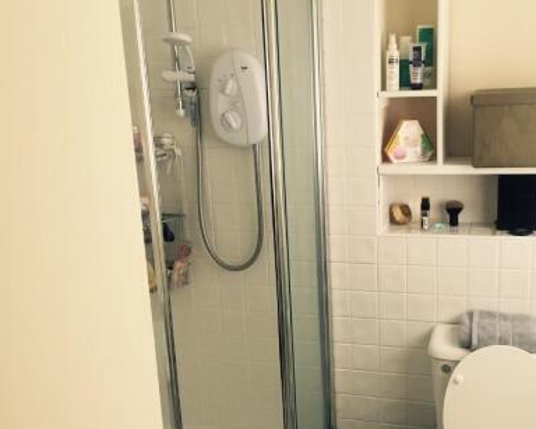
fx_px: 682
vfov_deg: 34.8
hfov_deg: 42.8
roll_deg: +3.6
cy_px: 259
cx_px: 313
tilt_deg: -14.5
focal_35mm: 43
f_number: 2.2
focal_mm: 4.15
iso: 32
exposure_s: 1/30
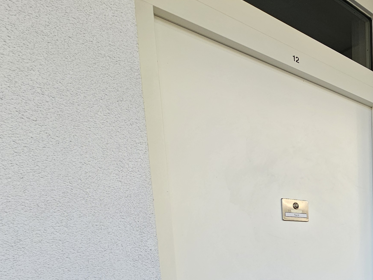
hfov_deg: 43.9
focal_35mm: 30
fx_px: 323
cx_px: 422
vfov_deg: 40.8
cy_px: 281
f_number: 2.2
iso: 50
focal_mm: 2.2
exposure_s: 1/127
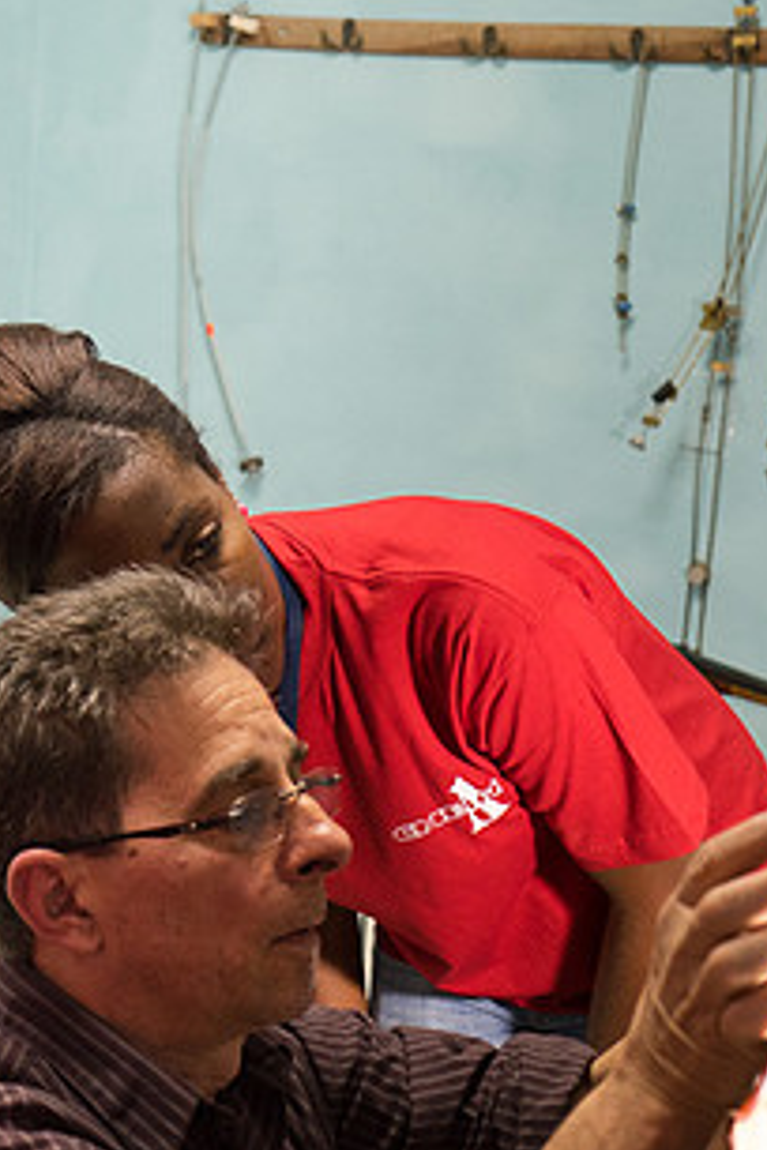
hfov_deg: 18.9
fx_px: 2301
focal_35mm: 72
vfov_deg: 27.9
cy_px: 778
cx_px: 331
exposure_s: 1/60
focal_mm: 32.9
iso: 1600
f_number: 4
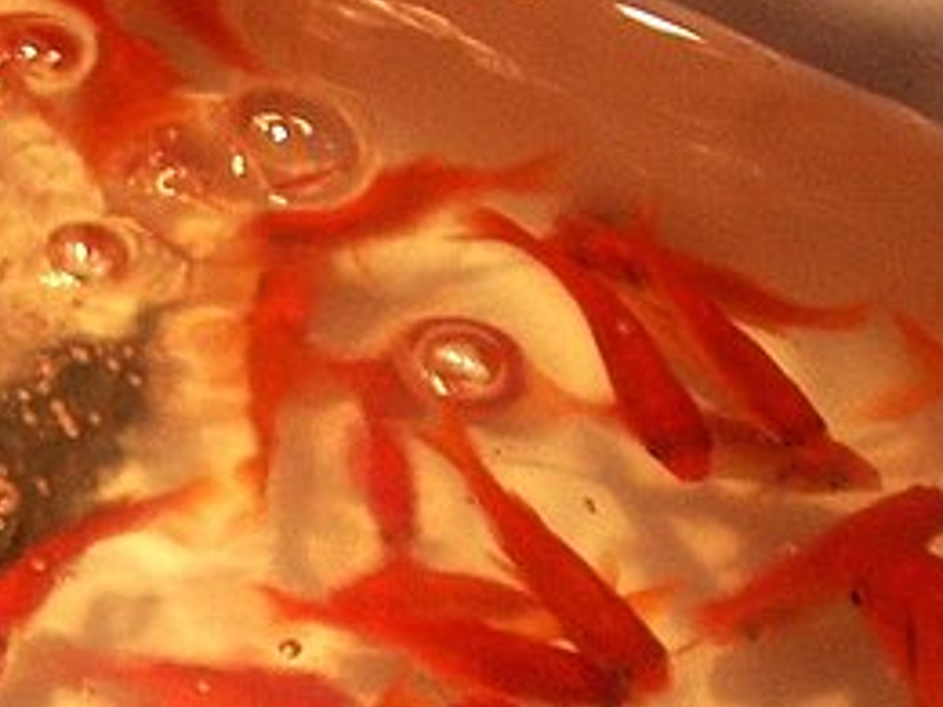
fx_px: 3759
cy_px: 1171
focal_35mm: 138
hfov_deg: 13.7
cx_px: -312
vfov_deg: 10.3
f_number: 2.6
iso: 100
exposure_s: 1/40
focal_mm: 5.8
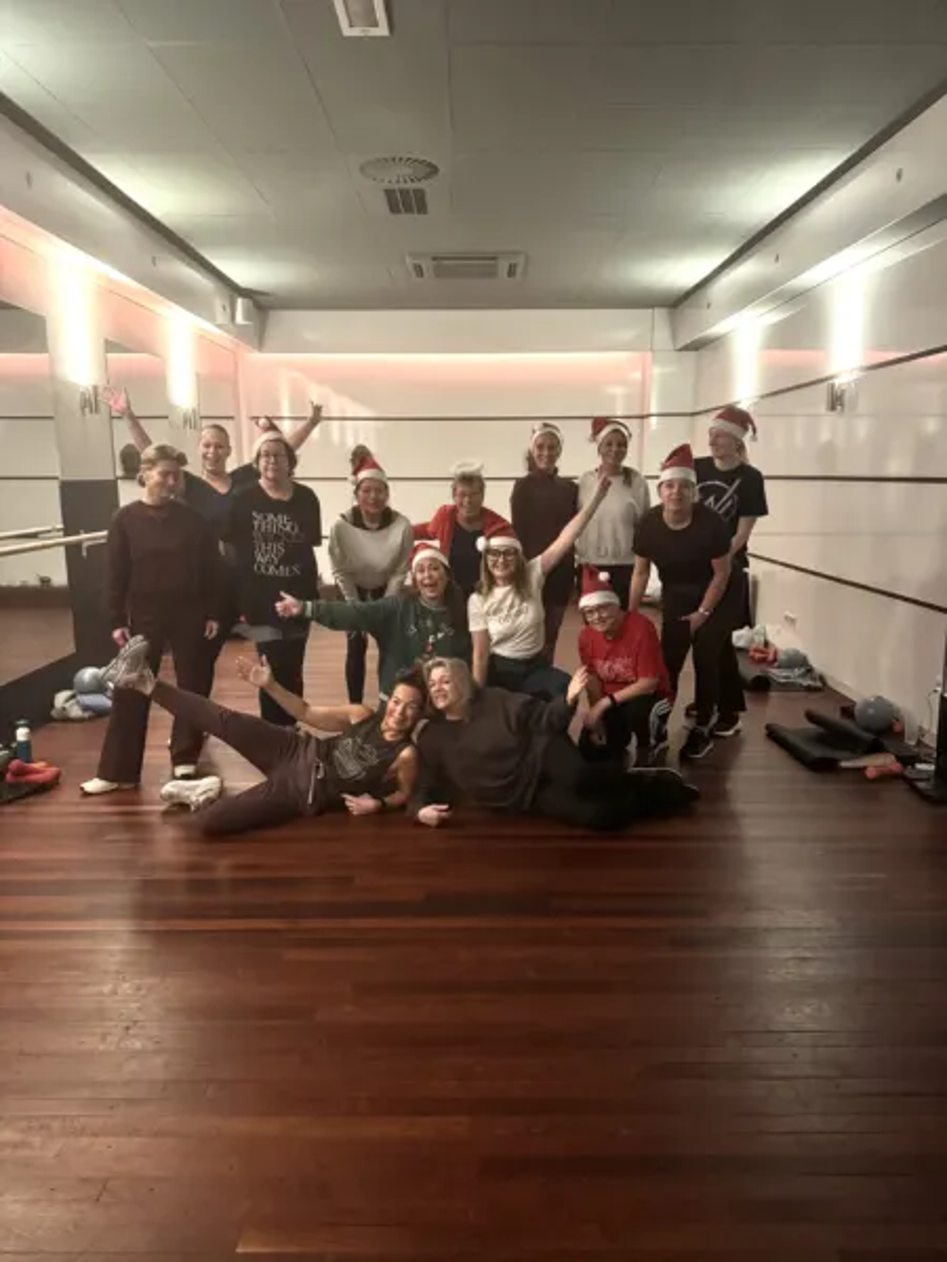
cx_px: 474
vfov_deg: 71.6
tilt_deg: -10.1
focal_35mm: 24
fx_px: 875
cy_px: 631
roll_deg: +0.7
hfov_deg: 56.8
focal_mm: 6.76
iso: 1250
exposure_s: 1/27
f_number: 1.78
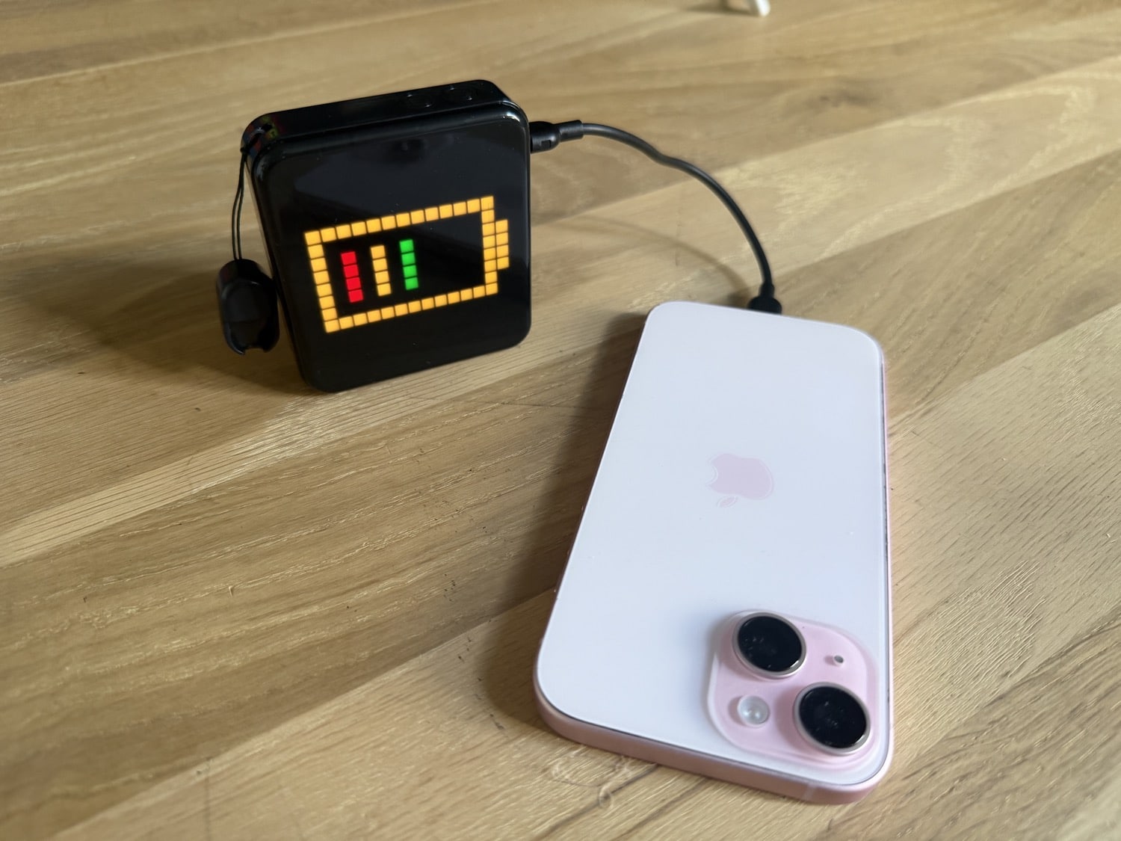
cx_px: 560
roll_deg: -1.1
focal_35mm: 24
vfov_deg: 56.8
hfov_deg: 71.6
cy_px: 420
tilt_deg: -42.6
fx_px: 777
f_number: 1.78
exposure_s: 1/55
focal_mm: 6.76
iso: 250
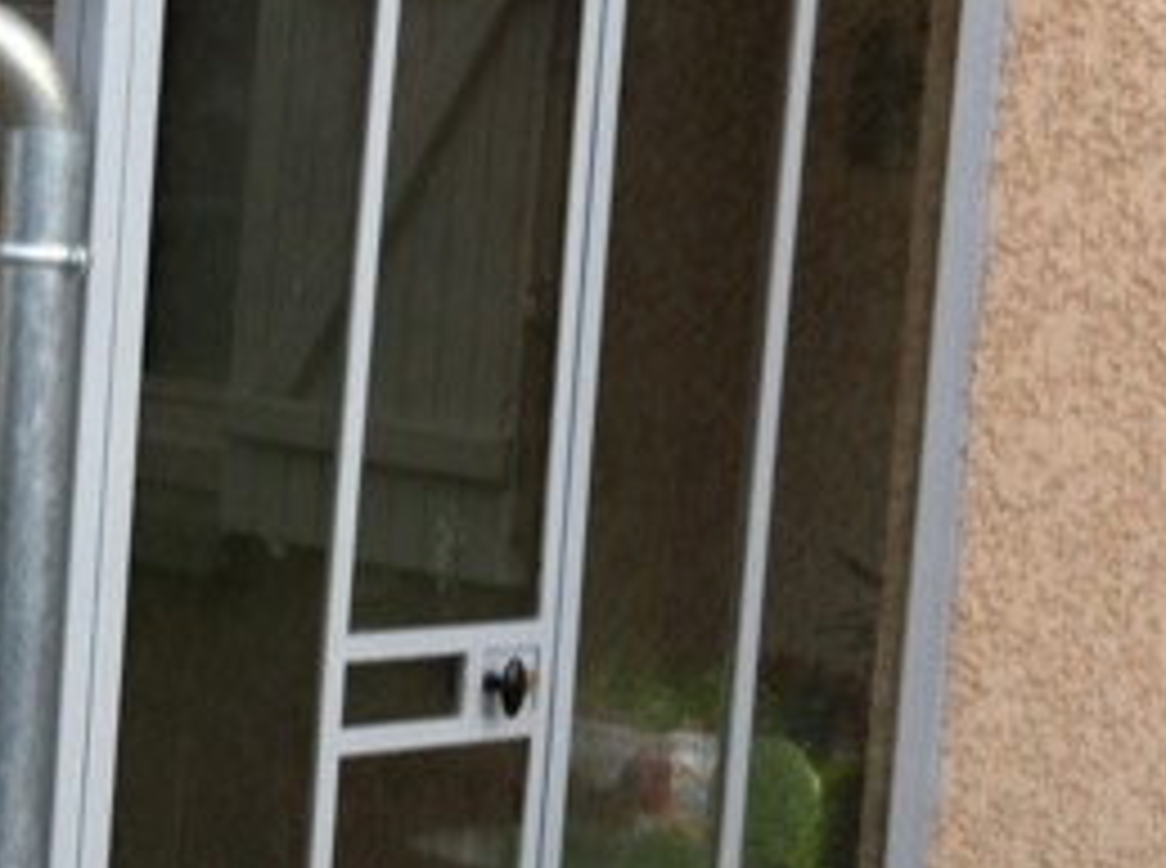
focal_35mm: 108
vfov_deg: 13.7
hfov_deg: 17.7
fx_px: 3629
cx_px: -81
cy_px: 465
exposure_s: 1/222
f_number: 2.8
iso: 80
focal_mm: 3.85
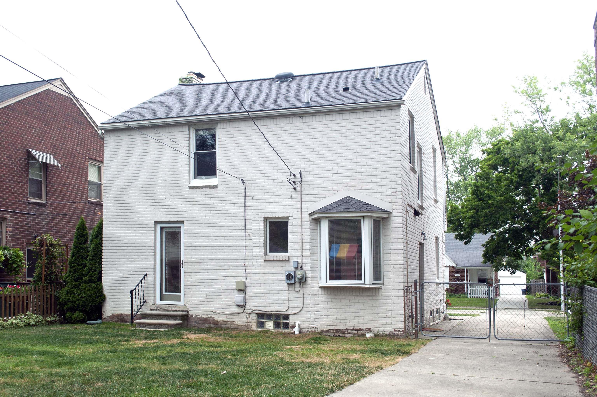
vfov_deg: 34.1
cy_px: 198
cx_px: 298
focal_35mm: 39
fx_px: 646
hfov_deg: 49.6
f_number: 8
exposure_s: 1/60
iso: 200
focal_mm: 26
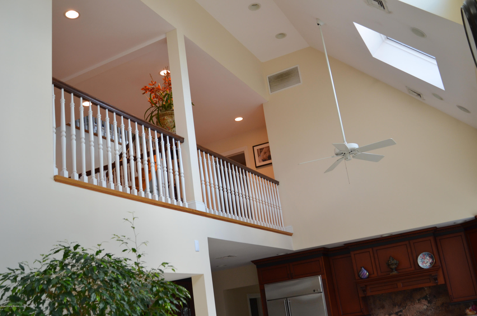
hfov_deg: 53.2
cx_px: 238
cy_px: 158
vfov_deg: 36.7
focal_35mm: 36
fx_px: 476
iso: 450
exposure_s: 1/60
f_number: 4
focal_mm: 24
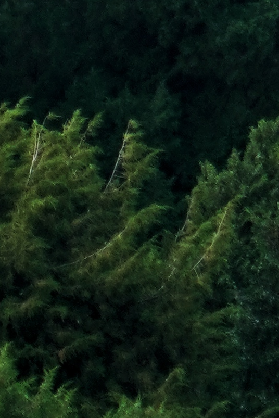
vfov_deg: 1.6
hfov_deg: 1.1
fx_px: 14657
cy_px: -231
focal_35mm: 1262
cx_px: 865
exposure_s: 1/200
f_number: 6.3
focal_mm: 169
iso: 400
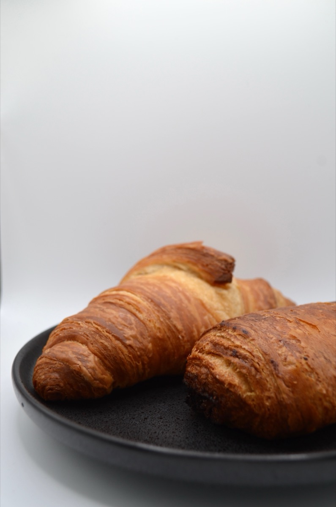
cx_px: 168
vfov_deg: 53.2
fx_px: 506
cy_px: 254
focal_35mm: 36
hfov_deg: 36.7
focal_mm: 24
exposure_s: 1/160
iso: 200
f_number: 6.3
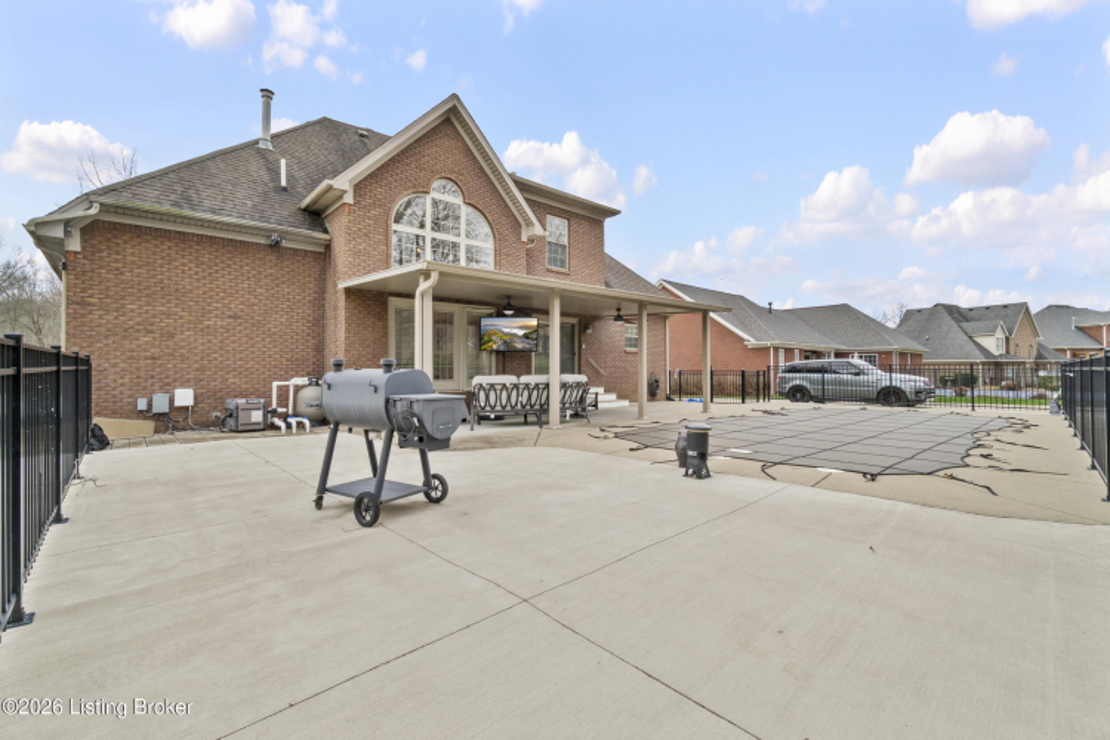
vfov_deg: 77.3
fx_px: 462
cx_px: 555
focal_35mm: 15
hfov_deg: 100.4
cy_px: 370
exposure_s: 1/50
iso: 400
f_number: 11
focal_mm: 10
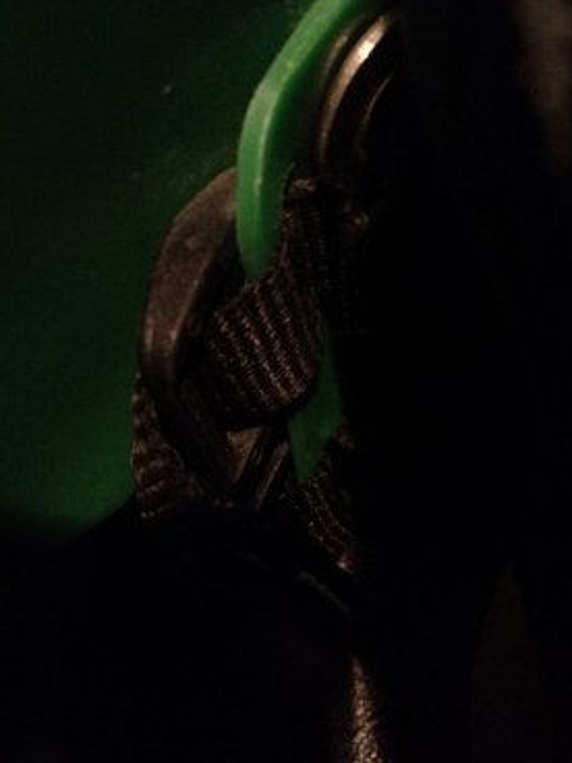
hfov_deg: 37.7
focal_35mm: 38
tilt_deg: -53.1
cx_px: 288
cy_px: 359
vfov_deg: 48.9
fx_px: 837
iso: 800
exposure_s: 1/15
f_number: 2.4
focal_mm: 4.28
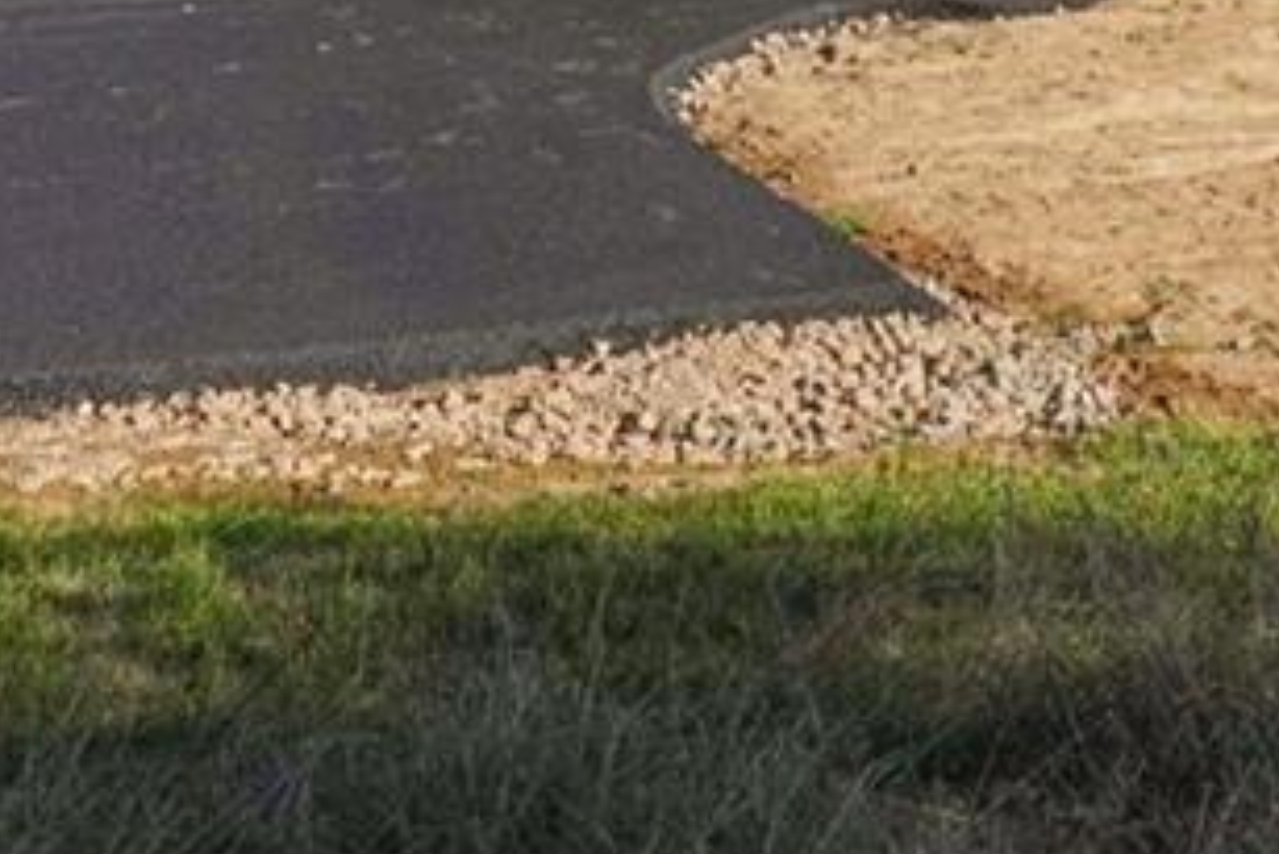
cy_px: -558
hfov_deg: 25.2
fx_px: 2843
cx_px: 846
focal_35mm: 80
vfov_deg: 15.3
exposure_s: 1/400
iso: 100
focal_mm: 9
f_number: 7.1
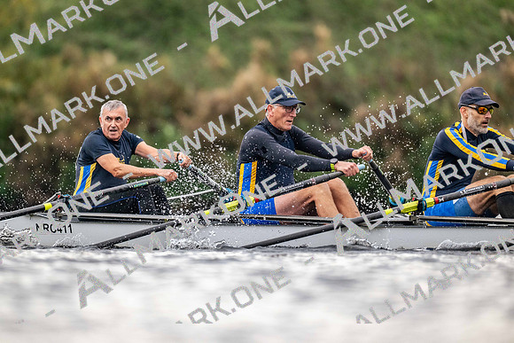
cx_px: 257
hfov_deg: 3.4
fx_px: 8568
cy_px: 172
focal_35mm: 600
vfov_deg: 2.3
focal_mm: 600
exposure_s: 1/2500
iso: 2500
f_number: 4
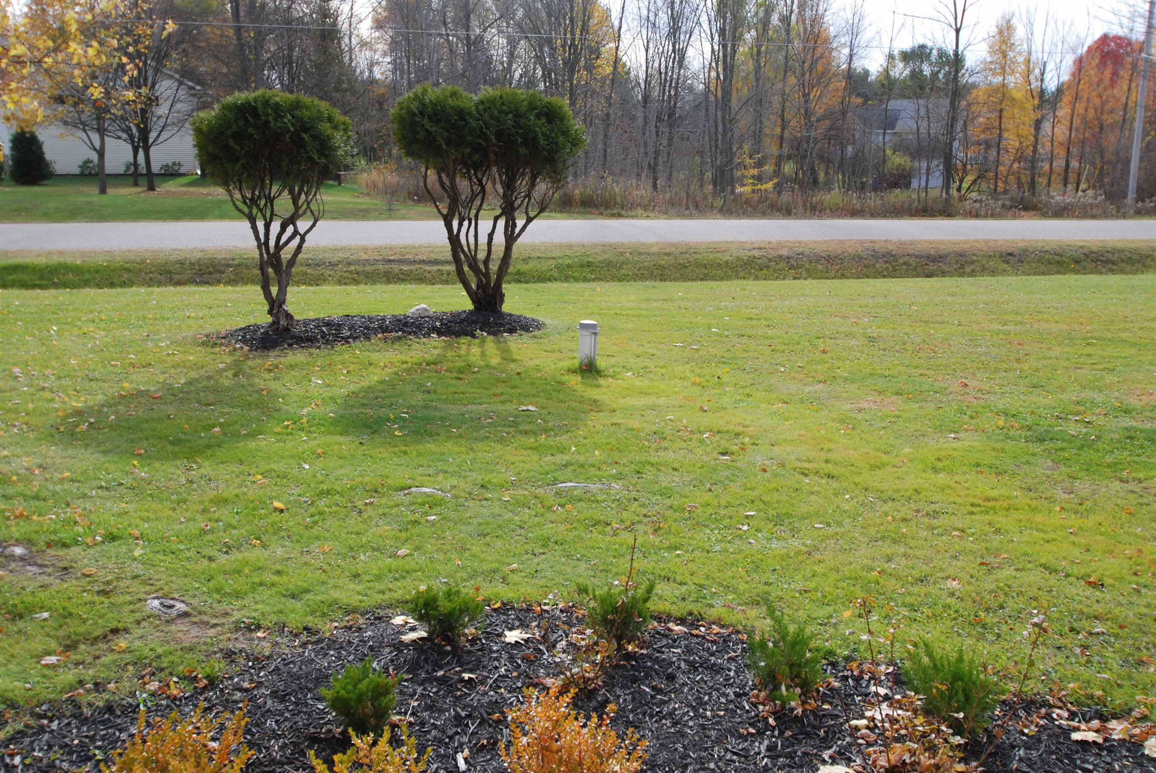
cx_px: 578
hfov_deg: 53.1
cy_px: 386
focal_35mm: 36
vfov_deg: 37.0
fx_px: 1157
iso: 200
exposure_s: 1/250
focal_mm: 24
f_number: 5.6
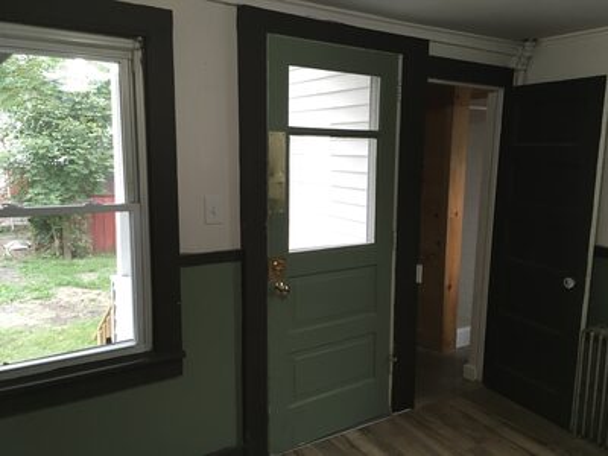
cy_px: 228
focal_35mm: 29
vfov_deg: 48.2
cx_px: 304
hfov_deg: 61.7
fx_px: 509
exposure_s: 1/30
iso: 64
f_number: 2.2
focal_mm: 4.15
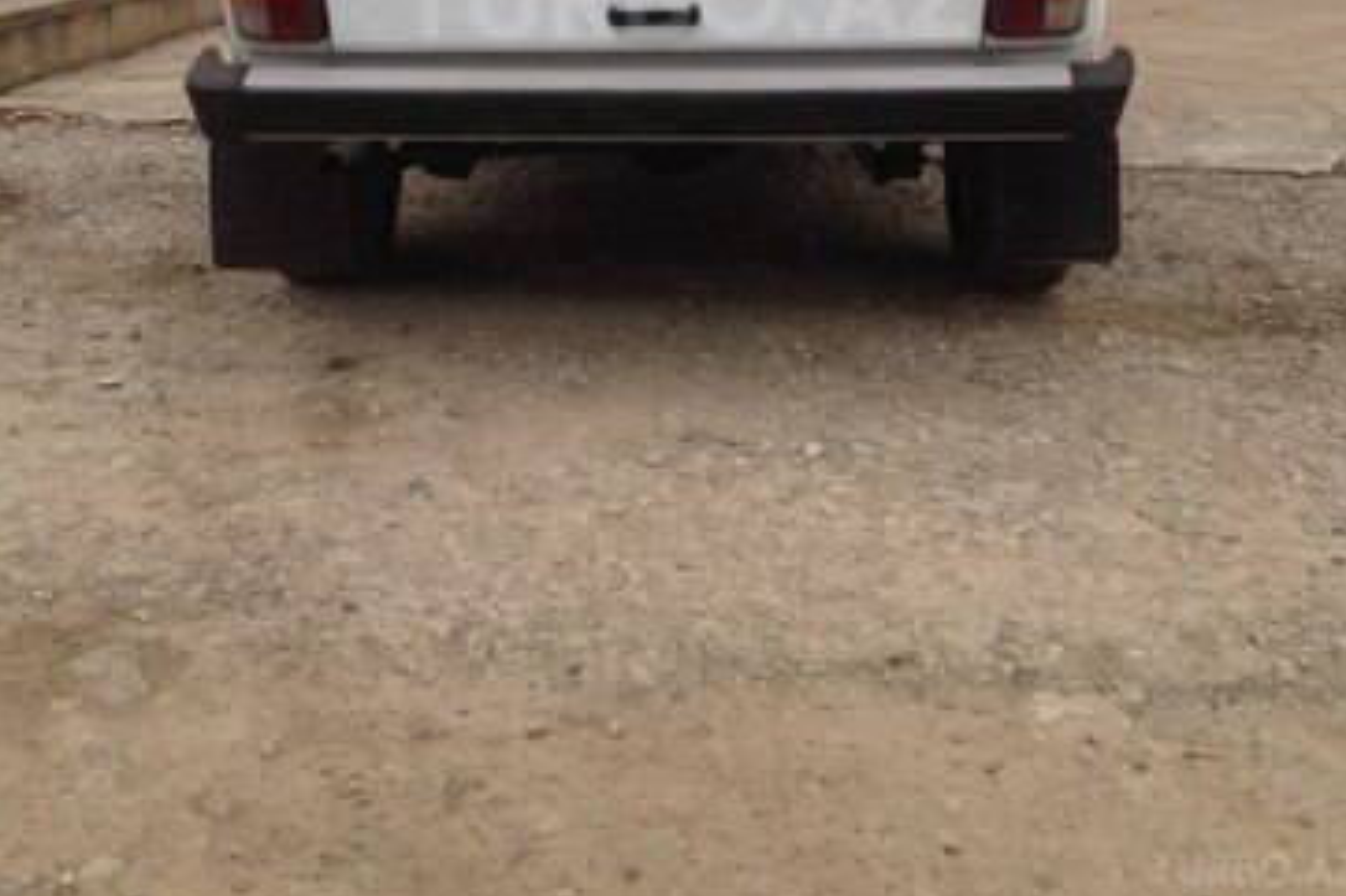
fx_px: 1756
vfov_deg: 27.0
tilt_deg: -3.9
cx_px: 684
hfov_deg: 41.9
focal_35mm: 47
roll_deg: +0.7
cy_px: -4
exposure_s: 1/120
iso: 80
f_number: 2.4
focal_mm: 4.12
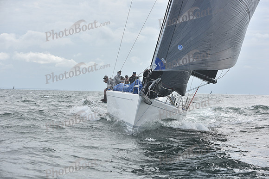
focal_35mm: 80
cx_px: 134
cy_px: 90
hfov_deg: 25.4
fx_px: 598
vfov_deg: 17.1
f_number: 6.3
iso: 200
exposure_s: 1/1250
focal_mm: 80
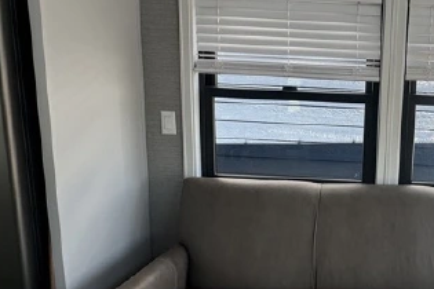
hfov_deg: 46.9
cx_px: 389
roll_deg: -2.5
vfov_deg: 35.9
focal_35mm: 37
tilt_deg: -11.5
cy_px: 127
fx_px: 446
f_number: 2.2
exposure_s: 1/172
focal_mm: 2.22
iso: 40
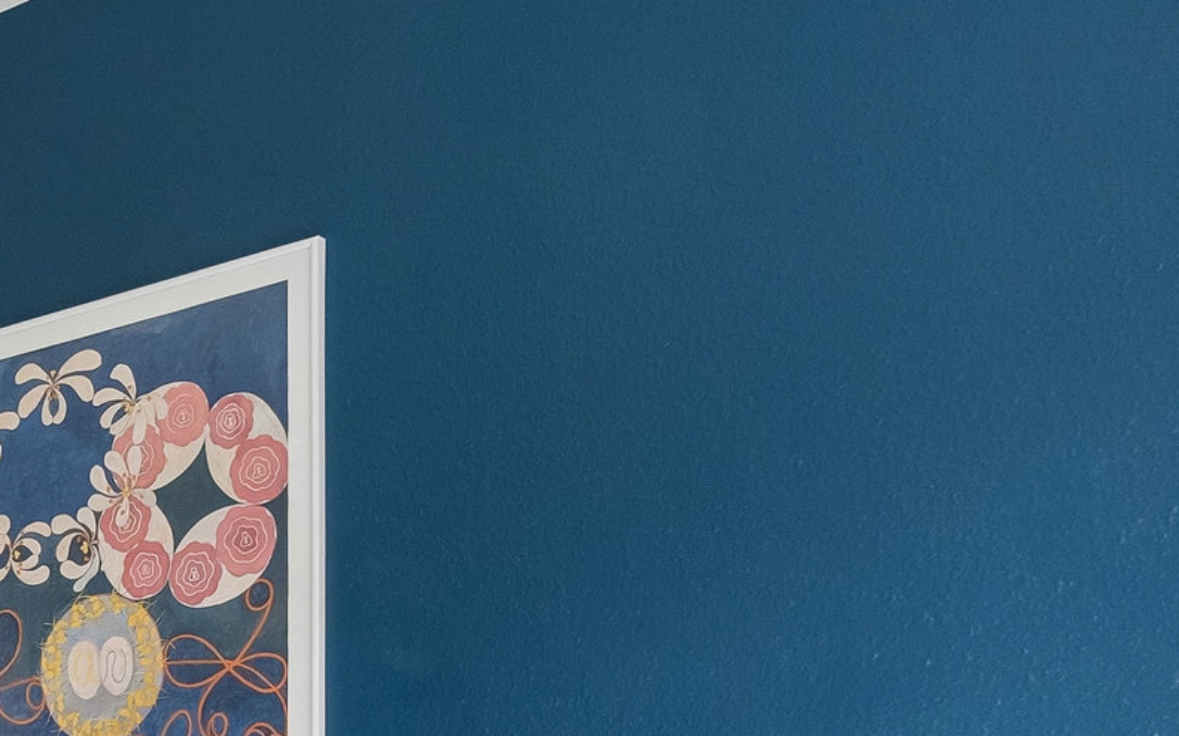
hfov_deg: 29.2
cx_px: -307
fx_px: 1863
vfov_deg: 20.1
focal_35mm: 58
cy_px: 1003
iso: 400
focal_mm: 10
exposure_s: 1/20
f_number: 8
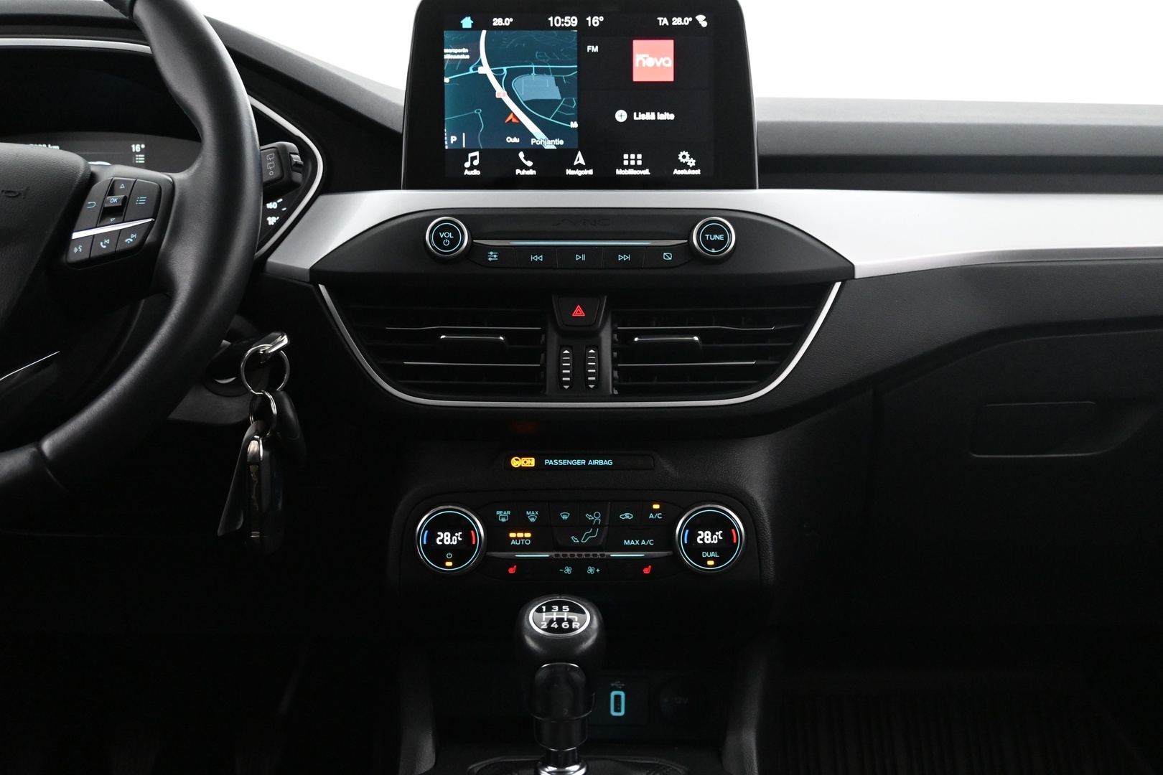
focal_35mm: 41
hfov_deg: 47.2
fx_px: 1332
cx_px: 582
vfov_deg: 32.4
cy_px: 388
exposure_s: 1/40
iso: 3600
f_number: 4.5
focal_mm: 27.5
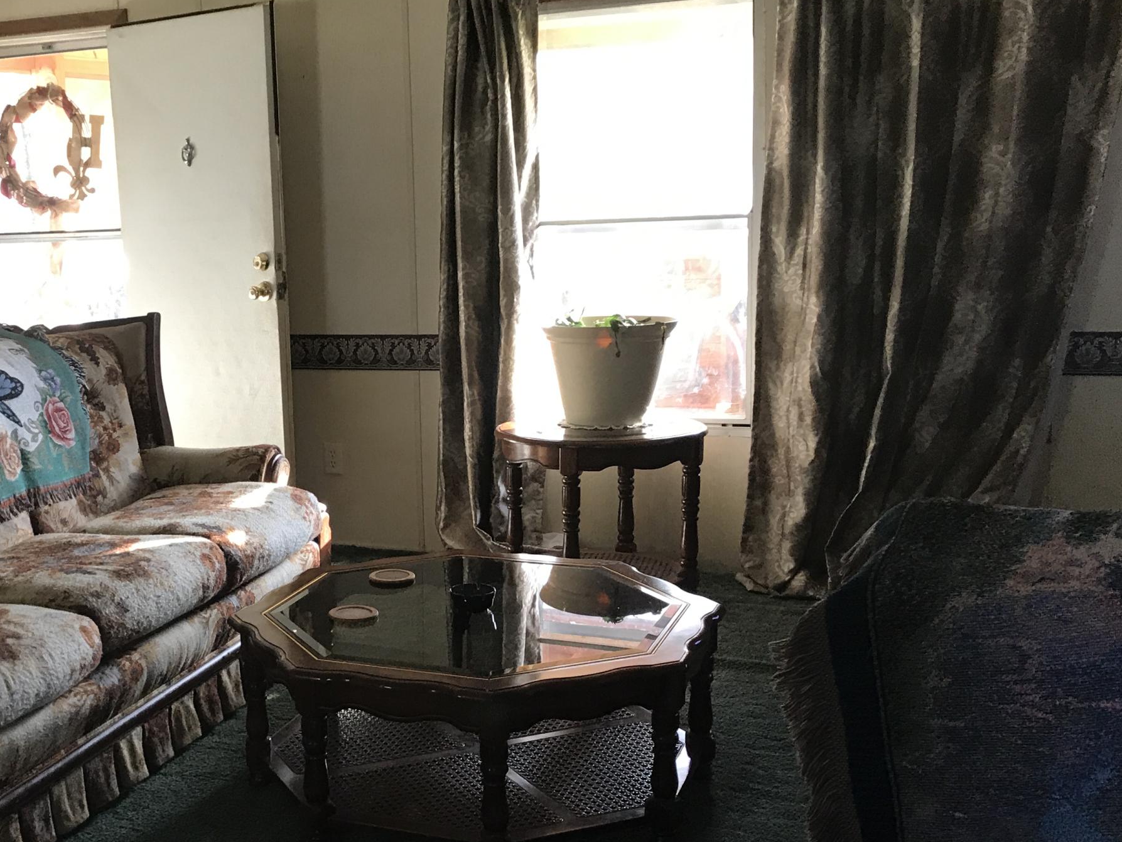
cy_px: 518
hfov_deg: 39.4
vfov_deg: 30.8
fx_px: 1523
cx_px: 288
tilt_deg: -12.1
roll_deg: +2.5
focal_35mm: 47
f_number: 1.8
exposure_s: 1/20
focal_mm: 3.99
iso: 40
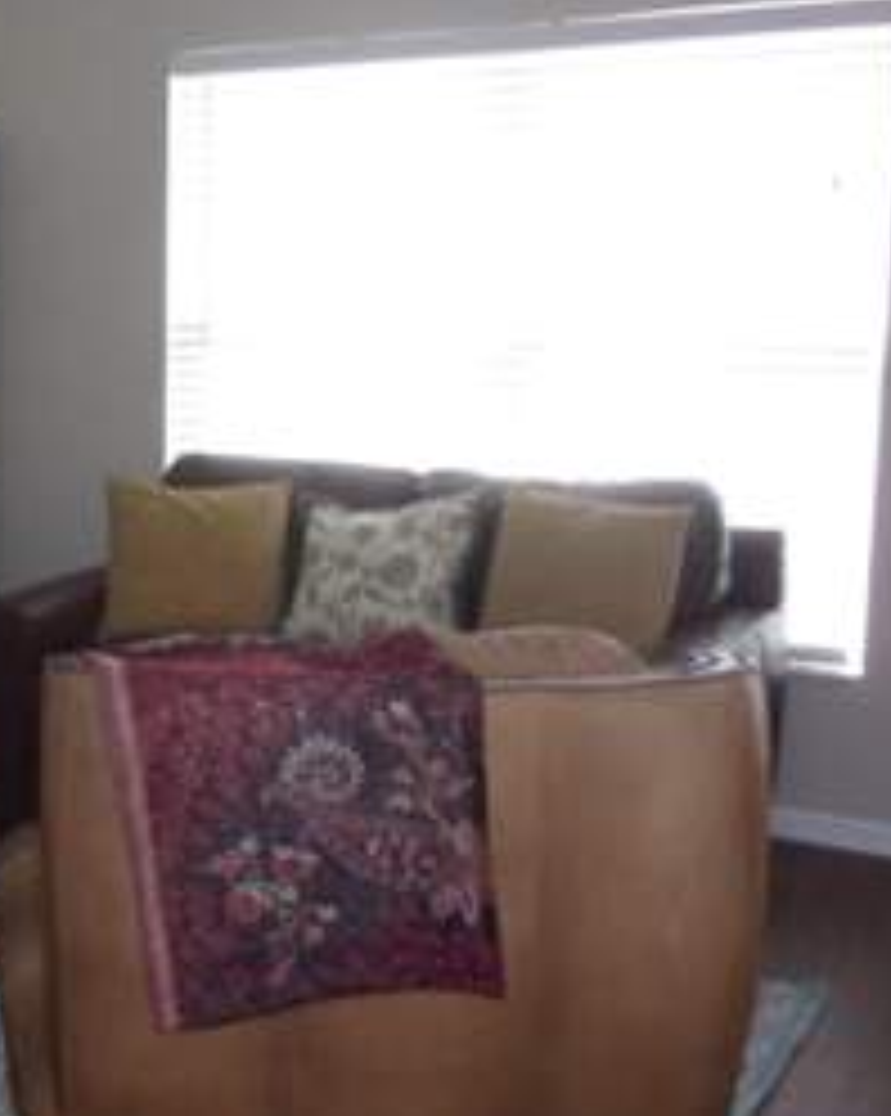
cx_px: -68
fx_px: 1749
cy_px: 549
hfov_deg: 26.5
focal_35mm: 53
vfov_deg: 35.4
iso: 203
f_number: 3.9
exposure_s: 1/34
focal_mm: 5.1
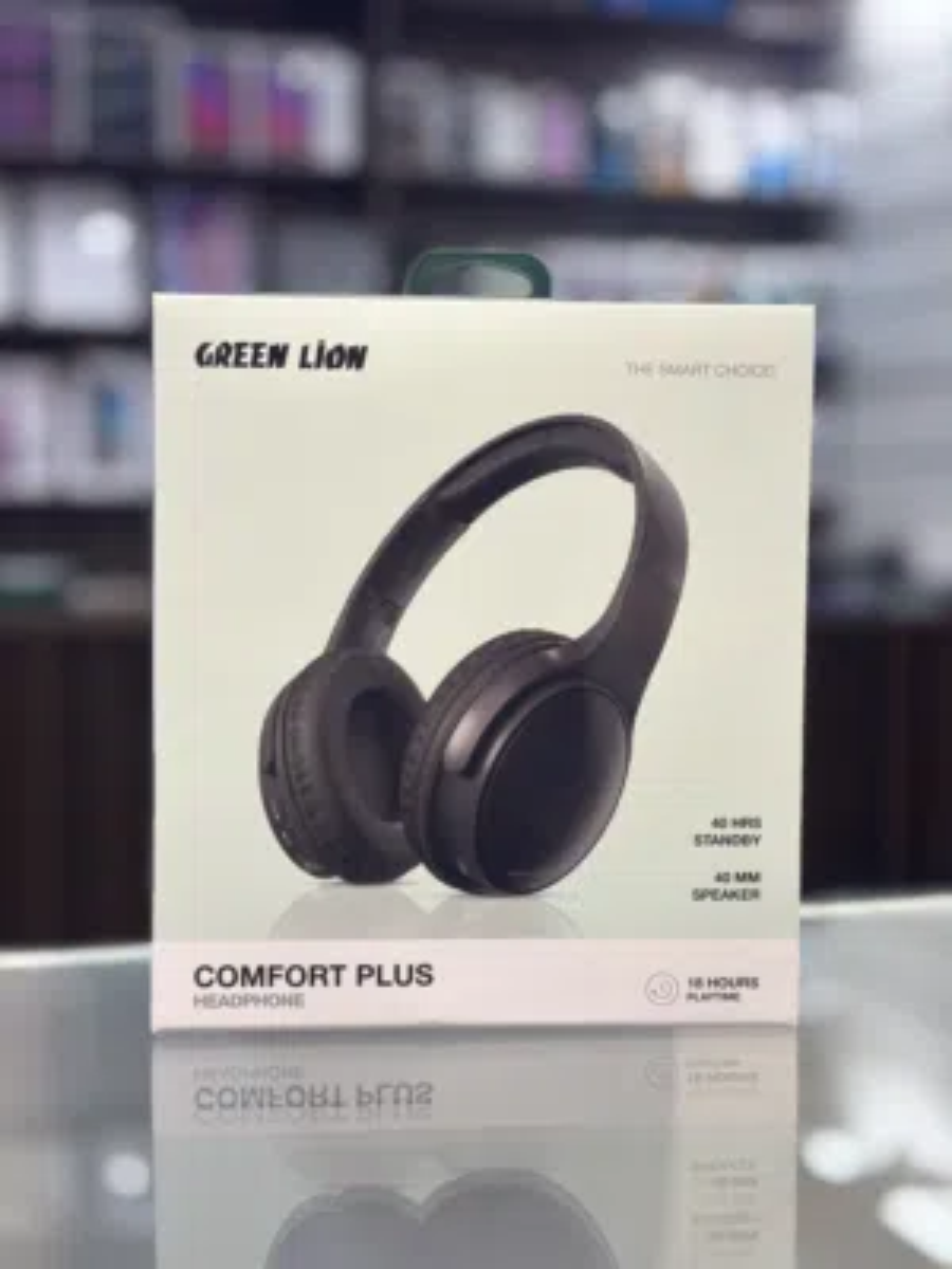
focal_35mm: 52
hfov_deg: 28.0
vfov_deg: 36.8
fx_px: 1907
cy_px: 634
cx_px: 476
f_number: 1.6
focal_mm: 5.96
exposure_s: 1/50
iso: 25
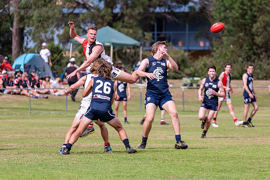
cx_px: 143
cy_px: 65
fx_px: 2879
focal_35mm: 384
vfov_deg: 3.6
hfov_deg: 5.4
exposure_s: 1/2000
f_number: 6.3
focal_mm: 300
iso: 800
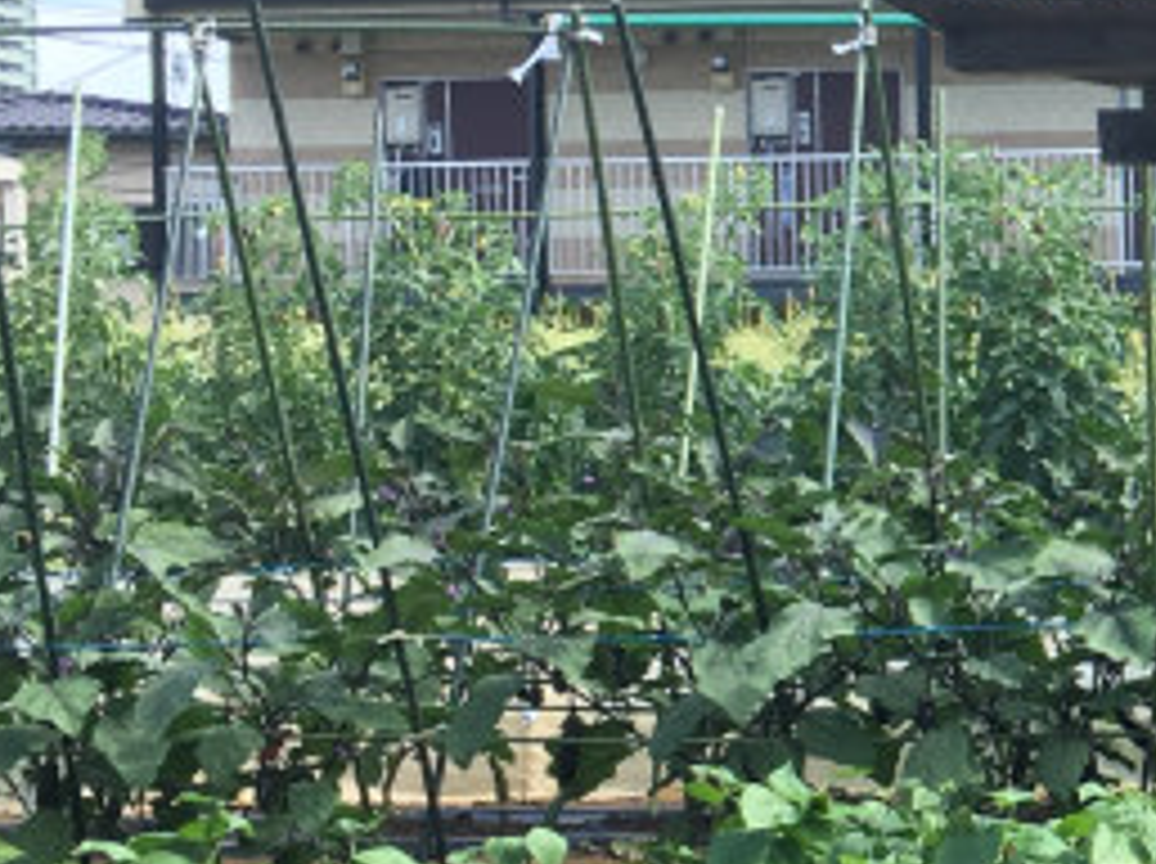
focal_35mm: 113
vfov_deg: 13.1
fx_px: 3768
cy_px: 472
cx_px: 1826
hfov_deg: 15.8
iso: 25
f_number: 2.2
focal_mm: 4.15
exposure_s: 1/260
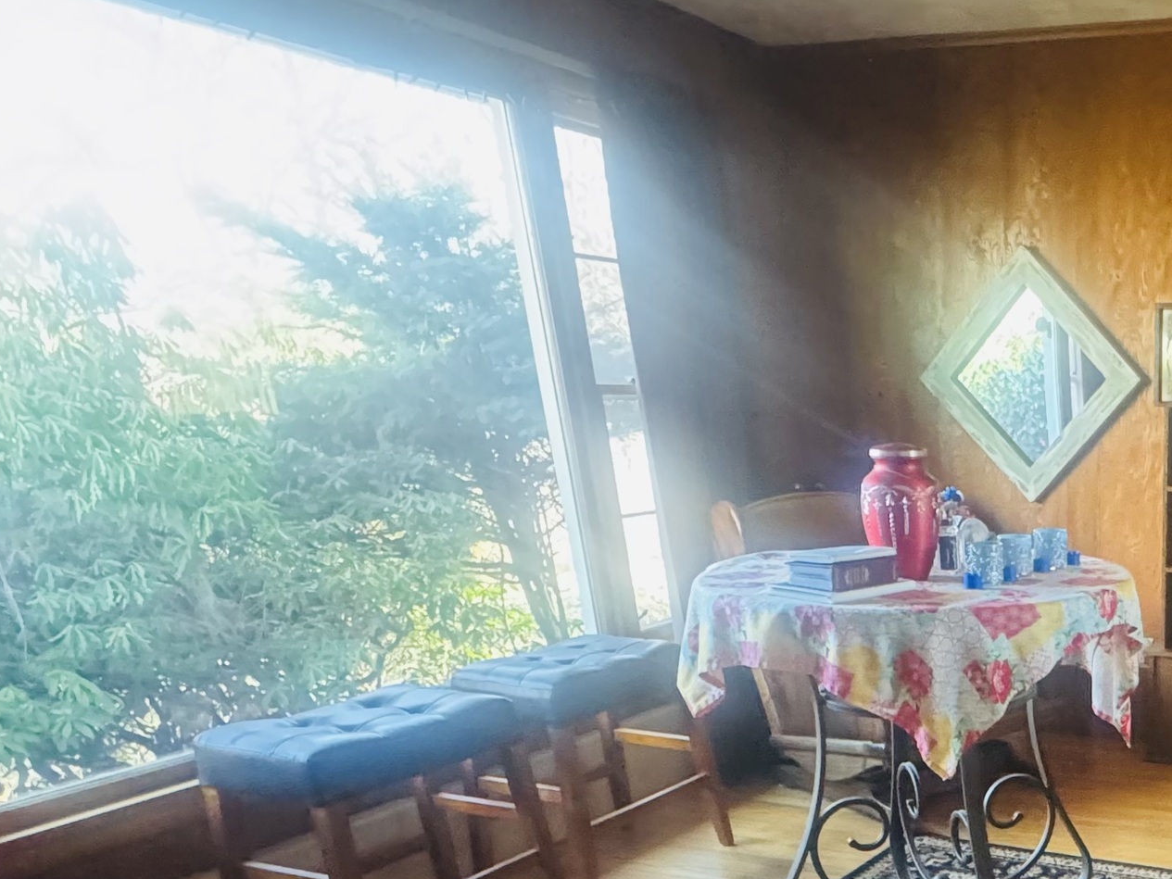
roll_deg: -1.2
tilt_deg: -22.7
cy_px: 858
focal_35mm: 34
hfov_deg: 45.7
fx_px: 1151
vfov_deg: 37.8
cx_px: 1165
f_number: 2.2
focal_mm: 2.22
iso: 1000
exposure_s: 1/60
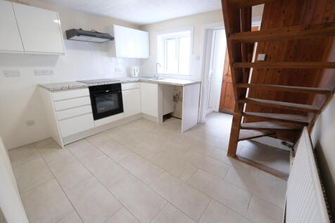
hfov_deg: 100.4
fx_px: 140
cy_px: 112
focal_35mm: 15
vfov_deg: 77.3
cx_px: 168
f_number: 4
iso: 800
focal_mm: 10
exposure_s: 1/52
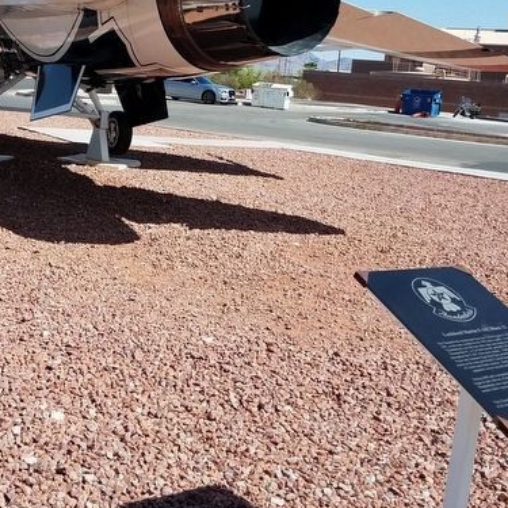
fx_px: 814
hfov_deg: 34.5
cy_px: 104
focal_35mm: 49
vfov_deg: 33.7
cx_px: 188
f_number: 1.7
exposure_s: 1/2240
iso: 40
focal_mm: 4.2
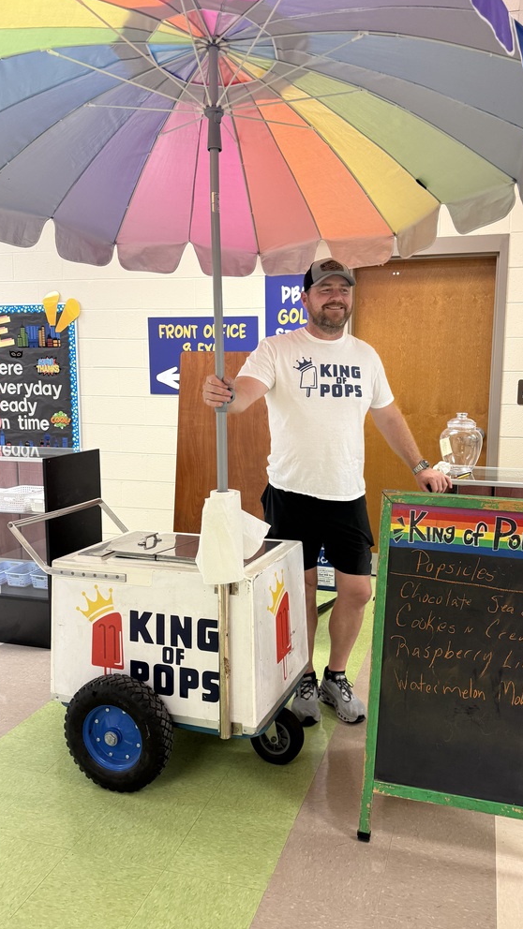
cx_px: 305
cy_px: 454
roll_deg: +0.1
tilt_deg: -5.3
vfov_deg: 69.9
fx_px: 666
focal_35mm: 27
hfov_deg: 42.8
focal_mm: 6.76
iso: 250
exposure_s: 1/60
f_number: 1.78
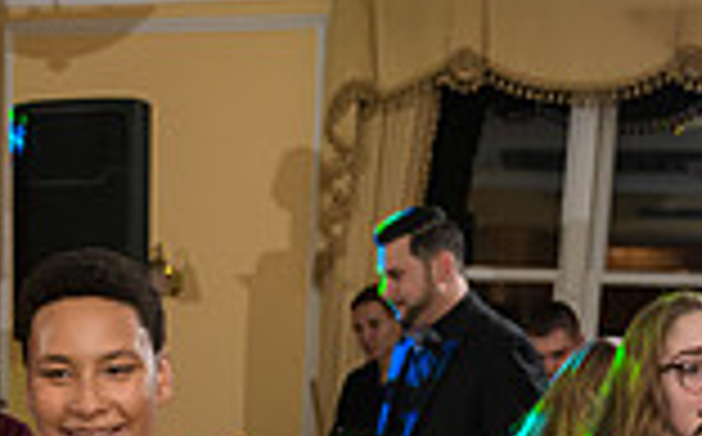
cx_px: 230
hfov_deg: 22.7
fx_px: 1738
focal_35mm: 91
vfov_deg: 12.9
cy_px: 789
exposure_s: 1/125
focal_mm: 24
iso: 800
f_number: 3.2
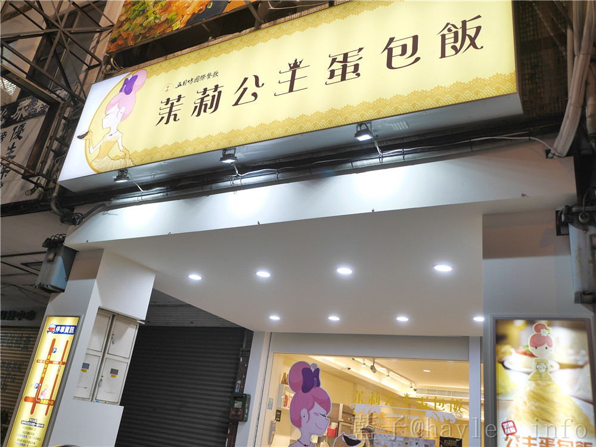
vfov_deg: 46.8
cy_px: 224
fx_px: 517
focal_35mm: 30
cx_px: 298
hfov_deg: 60.0
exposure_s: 1/80
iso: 200
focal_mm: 15
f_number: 2.2
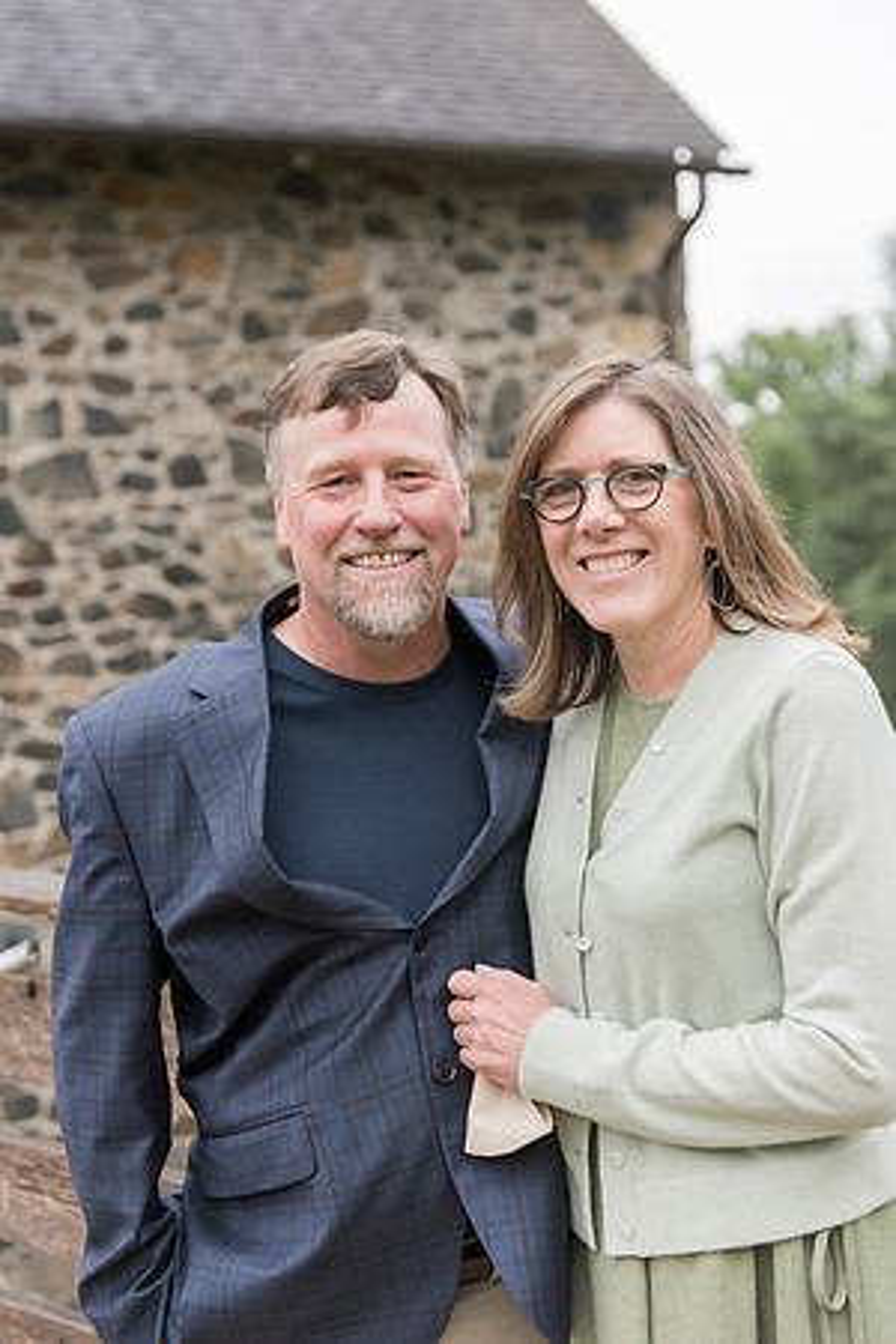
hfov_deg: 26.0
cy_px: 672
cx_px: 448
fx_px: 1941
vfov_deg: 38.2
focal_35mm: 52
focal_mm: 52
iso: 1000
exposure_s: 1/3200
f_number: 3.2
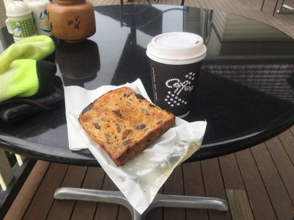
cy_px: 110
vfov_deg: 48.2
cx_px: 147
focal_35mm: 29
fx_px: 246
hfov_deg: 61.7
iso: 32
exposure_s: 1/732
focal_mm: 4.15
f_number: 2.2
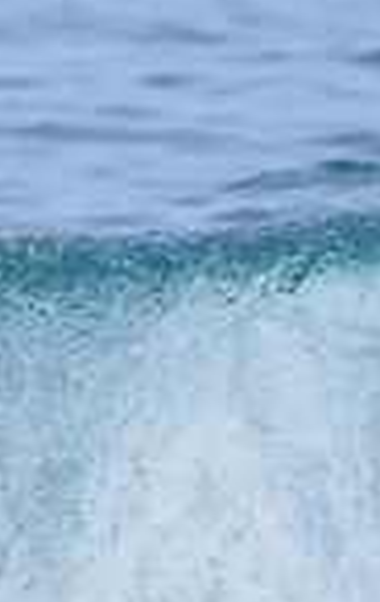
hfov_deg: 0.3
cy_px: 667
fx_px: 71624
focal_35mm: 4348
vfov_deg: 0.5
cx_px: -604
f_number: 11
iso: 1000
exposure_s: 1/2000
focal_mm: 800
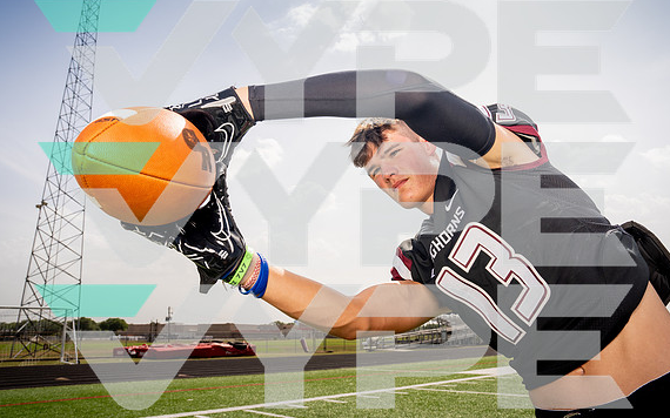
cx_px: 337
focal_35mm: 28
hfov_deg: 66.5
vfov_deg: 44.5
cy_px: 205
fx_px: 511
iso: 100
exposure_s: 1/250
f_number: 8
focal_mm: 27
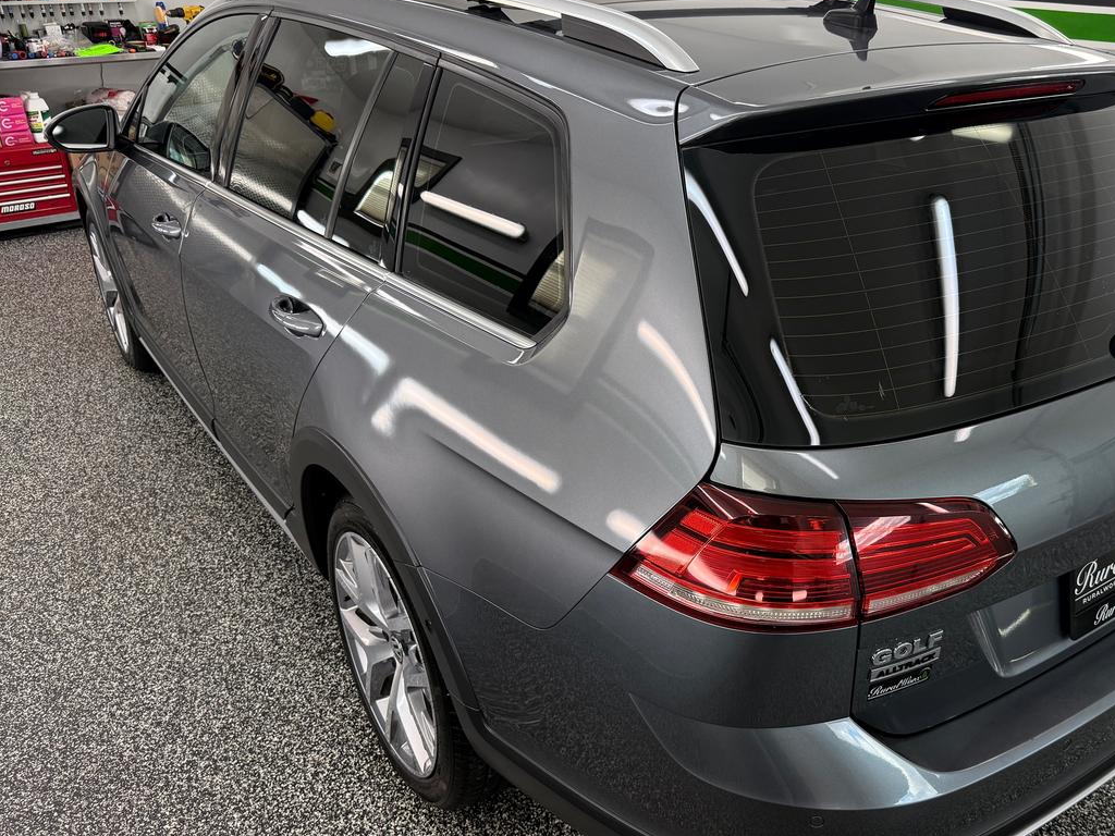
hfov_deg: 59.2
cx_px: 693
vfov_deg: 46.8
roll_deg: -1.9
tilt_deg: -26.7
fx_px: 966
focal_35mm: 30
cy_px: 437
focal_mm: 6.76
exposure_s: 1/192
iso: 100
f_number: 1.78
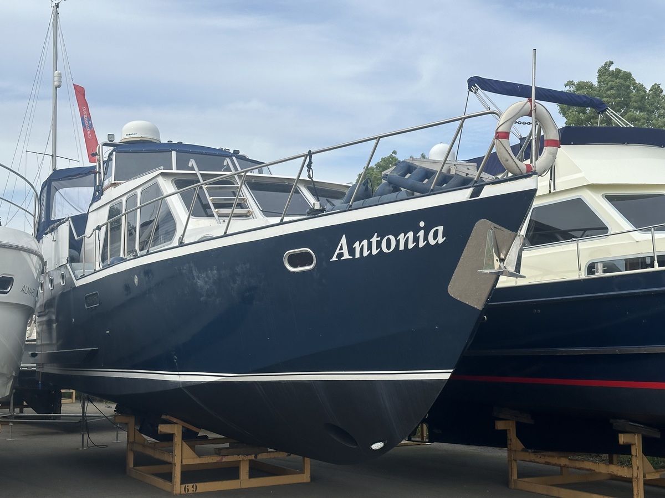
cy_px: 249
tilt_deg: +6.3
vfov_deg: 30.3
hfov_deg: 39.7
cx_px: 332
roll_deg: +0.5
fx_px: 922
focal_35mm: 48
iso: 64
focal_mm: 6.86
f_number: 1.78
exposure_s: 1/3367
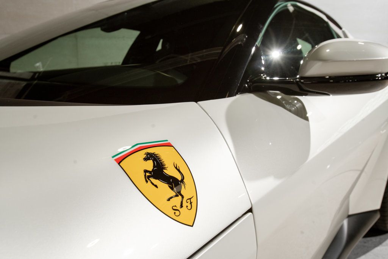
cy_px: 130
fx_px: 356
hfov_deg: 57.2
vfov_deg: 40.0
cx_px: 194
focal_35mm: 33
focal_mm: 33
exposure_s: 1/160
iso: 640
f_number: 8
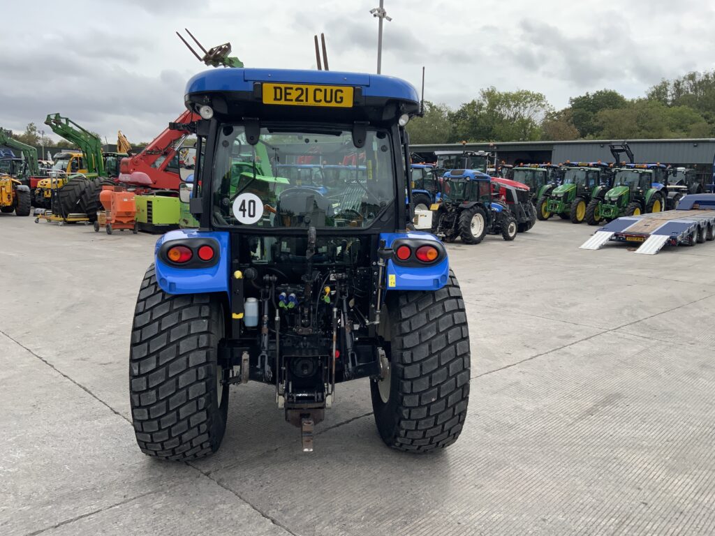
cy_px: 268
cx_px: 358
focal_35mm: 29
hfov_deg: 61.7
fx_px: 599
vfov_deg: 48.2
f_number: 1.8
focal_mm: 3
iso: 16
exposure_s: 1/1412
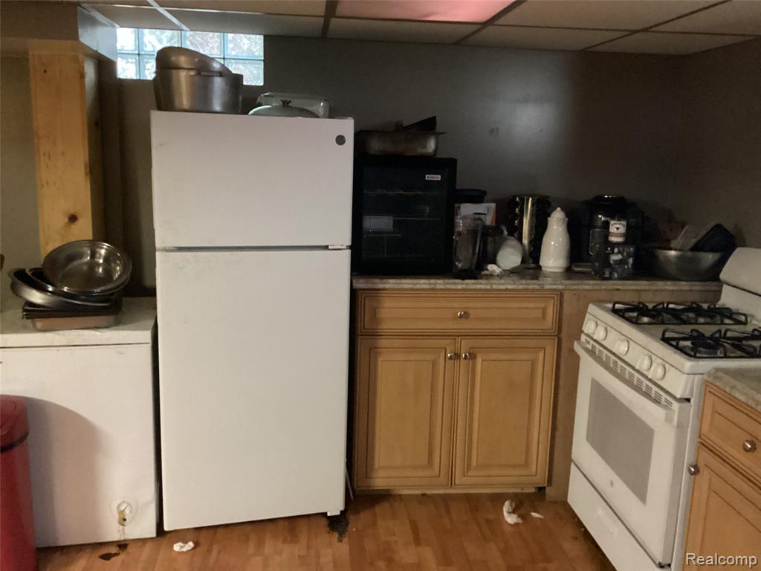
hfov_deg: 58.4
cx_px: 380
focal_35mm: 31
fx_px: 682
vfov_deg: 45.4
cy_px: 286
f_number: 2.4
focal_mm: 3.3
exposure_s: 1/17
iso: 800
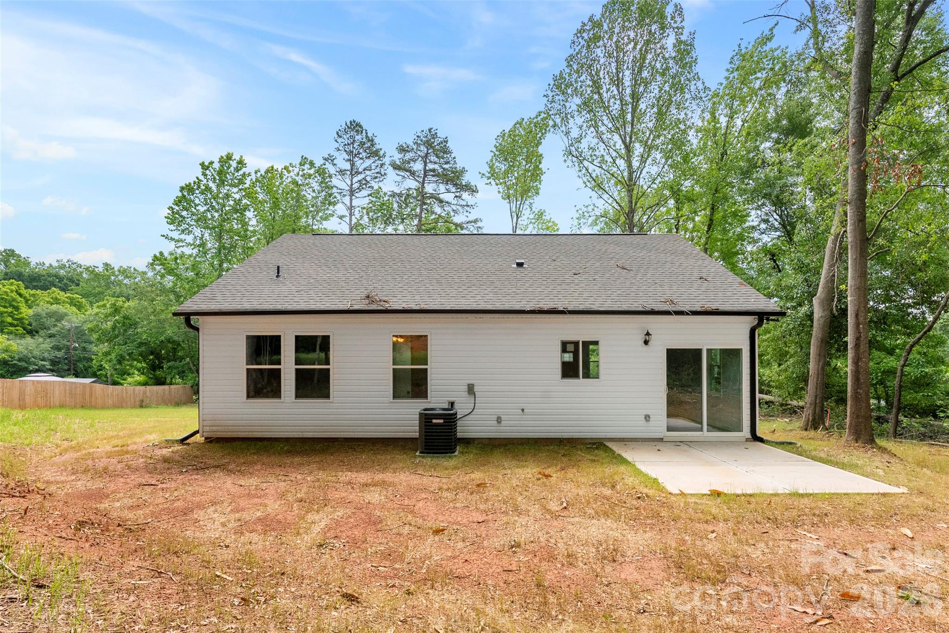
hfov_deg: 95.3
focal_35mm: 16
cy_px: 316
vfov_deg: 72.4
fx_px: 432
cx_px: 474
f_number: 9
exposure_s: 1/1600
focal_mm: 16.4
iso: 2000
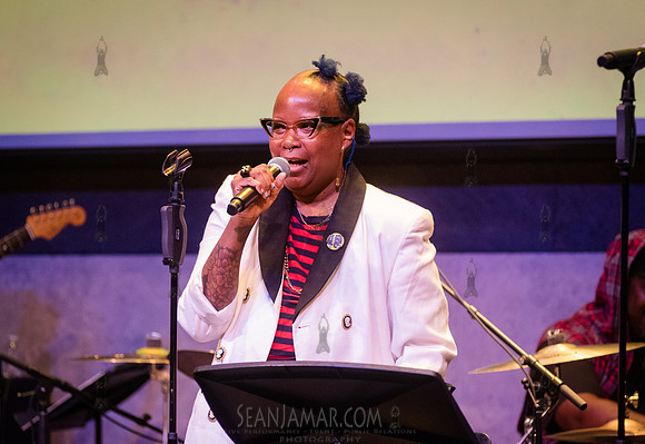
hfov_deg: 10.9
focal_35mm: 187
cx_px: 306
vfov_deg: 7.5
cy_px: 187
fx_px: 3390
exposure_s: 1/400
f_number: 3.5
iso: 5000
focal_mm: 155
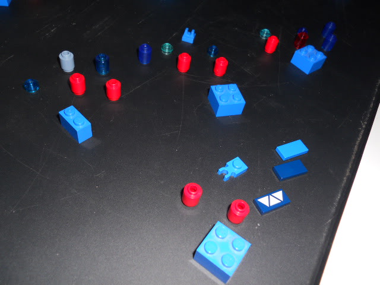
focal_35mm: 32
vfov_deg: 44.2
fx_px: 351
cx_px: 190
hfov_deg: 56.8
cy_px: 142
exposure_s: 1/25
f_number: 8.8
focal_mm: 5.8
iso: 80
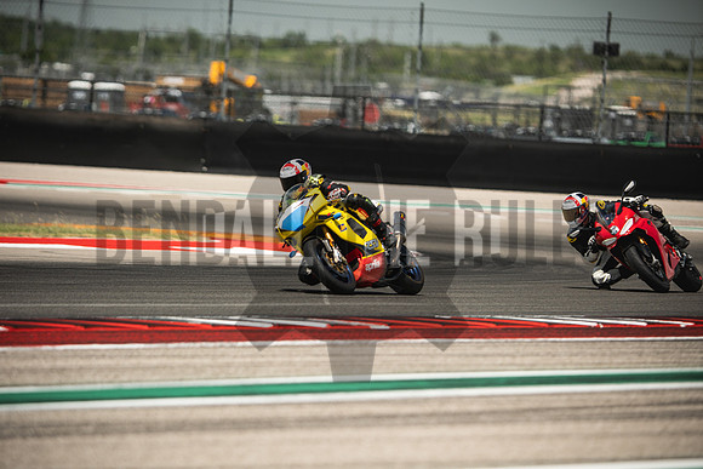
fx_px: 5859
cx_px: 352
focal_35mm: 300
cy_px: 234
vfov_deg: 4.6
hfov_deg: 6.9
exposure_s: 1/2000
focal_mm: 200
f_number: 2.5
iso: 160
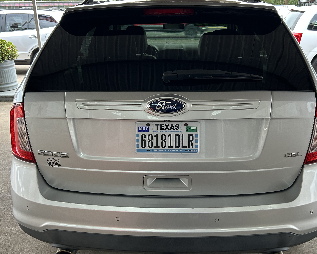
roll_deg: +1.3
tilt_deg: -18.6
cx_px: 165
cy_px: 129
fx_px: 338
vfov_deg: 41.2
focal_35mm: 36
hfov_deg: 50.3
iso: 125
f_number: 1.5
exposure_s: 1/120
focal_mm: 5.7
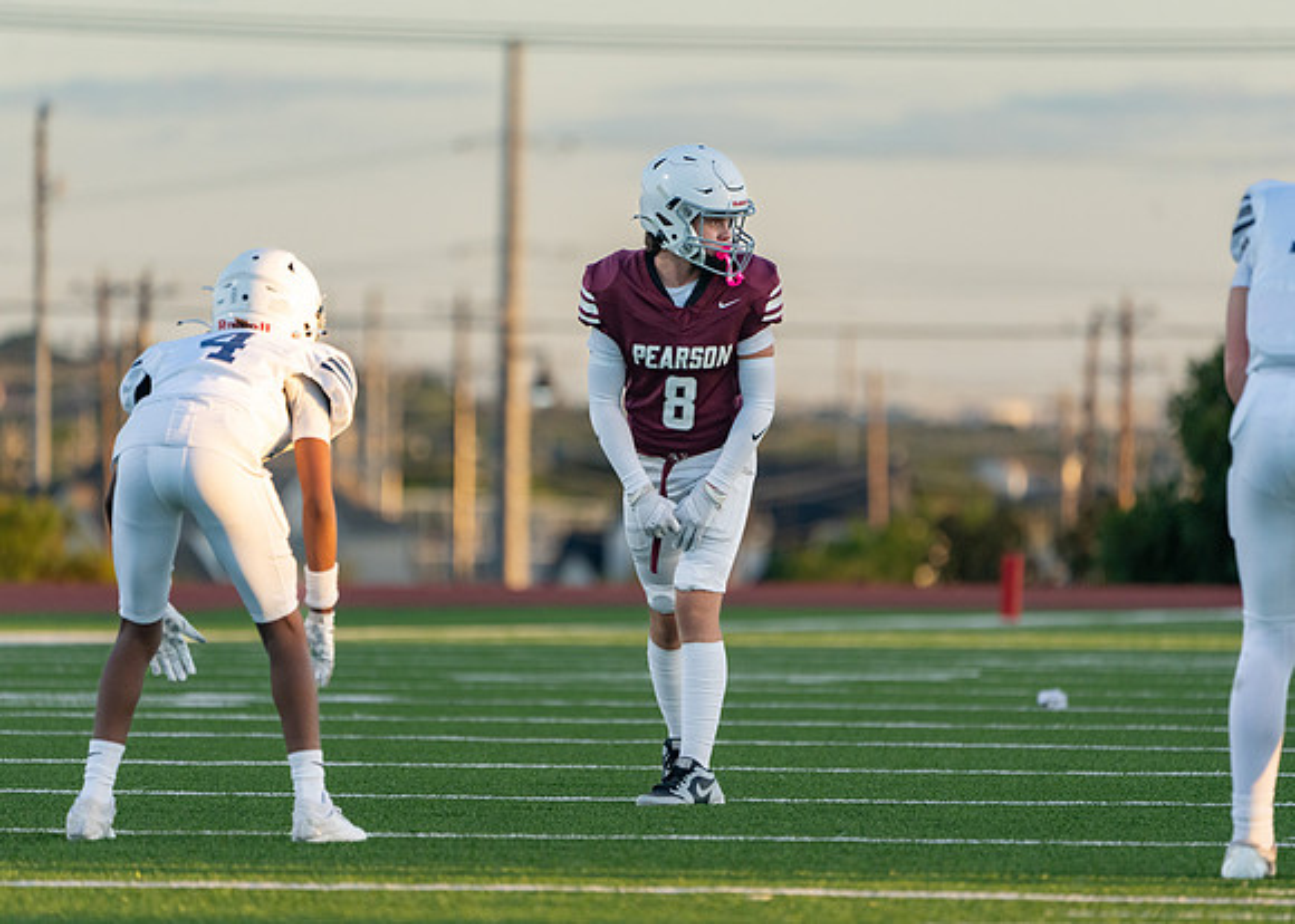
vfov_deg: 3.3
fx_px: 15808
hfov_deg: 4.7
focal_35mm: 430
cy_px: 462
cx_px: 648
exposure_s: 1/1000
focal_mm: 400
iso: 1600
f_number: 5.6
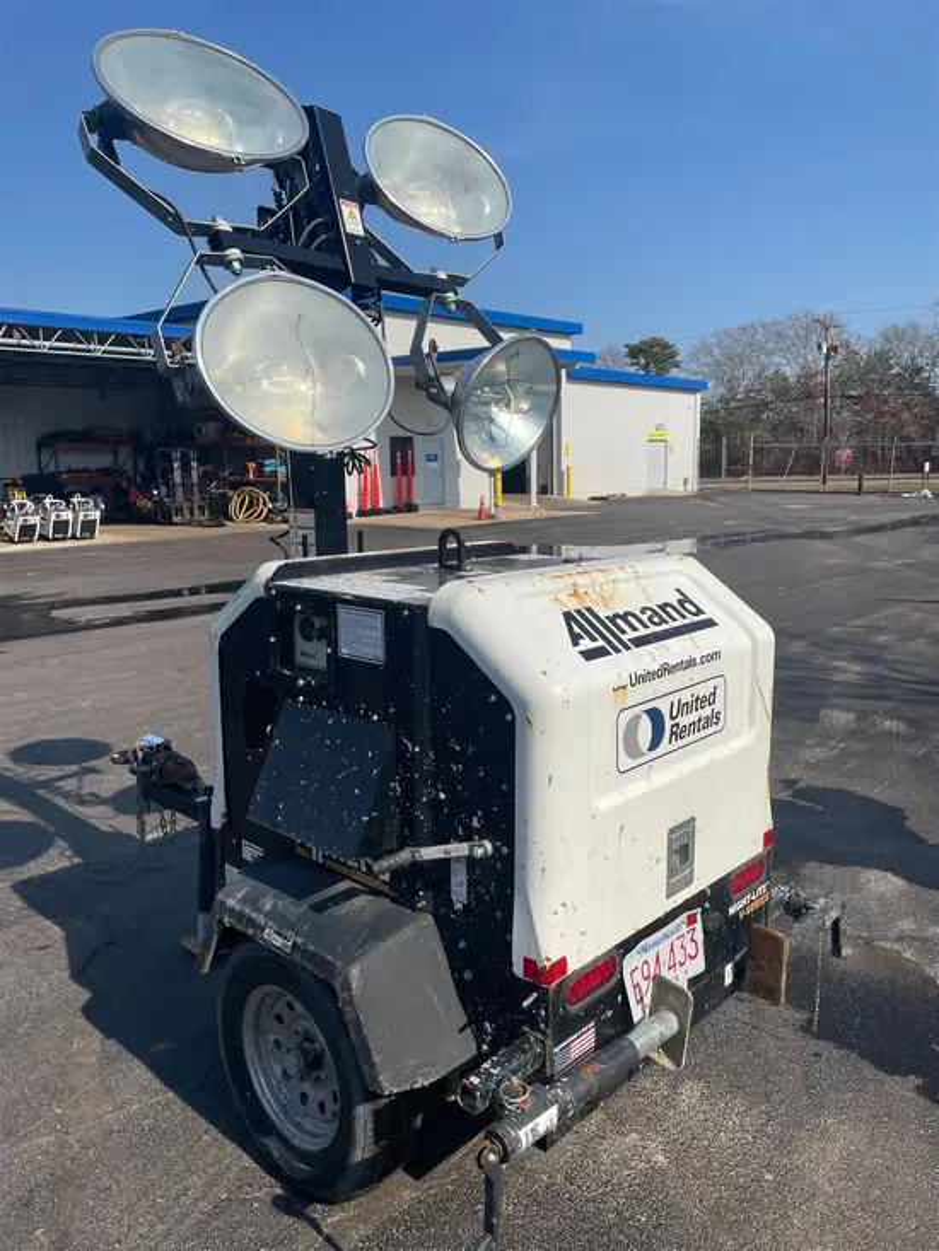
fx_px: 940
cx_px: 470
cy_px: 626
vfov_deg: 67.3
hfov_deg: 53.1
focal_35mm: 26
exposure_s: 1/7813
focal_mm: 4.2
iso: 50
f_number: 1.6
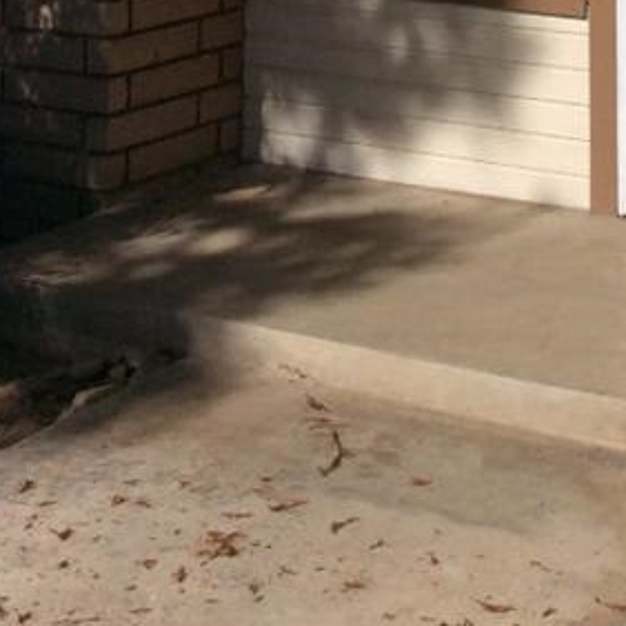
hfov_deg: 16.8
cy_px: -507
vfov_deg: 14.7
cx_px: 501
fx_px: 2107
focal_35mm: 103
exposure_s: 1/3367
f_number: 2.4
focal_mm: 3.3
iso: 32
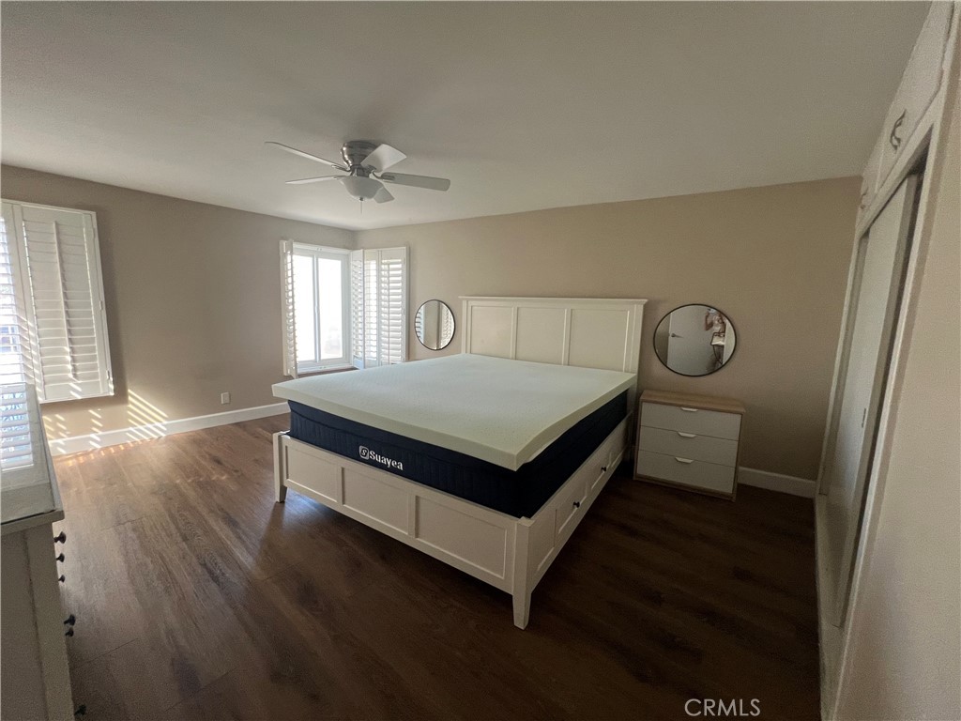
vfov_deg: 89.9
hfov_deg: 106.2
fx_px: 361
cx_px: 480
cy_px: 360
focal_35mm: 13
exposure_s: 1/99
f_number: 1.8
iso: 125
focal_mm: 1.57
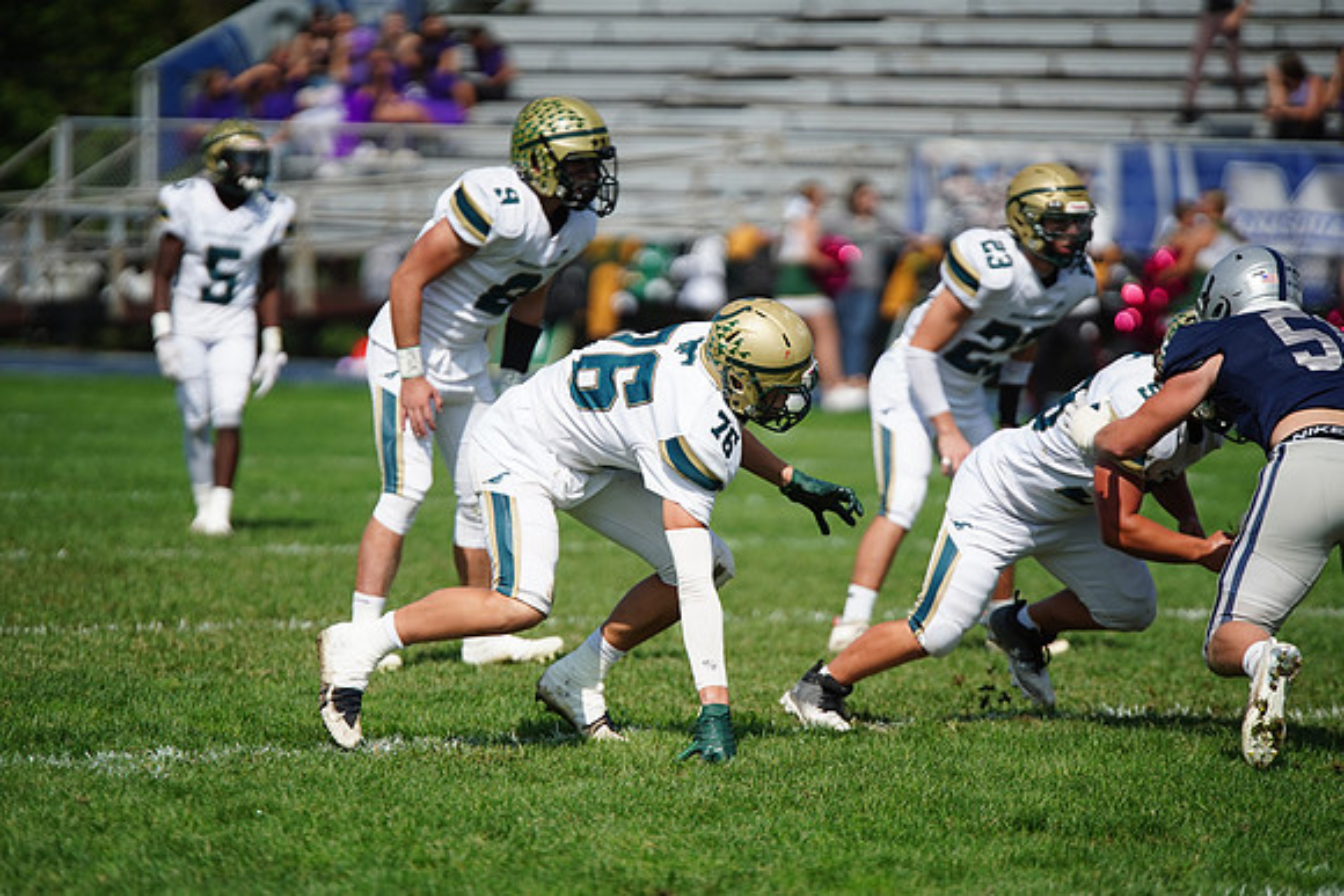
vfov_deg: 4.6
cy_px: 448
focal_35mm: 300
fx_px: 11202
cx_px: 672
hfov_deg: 6.9
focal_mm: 300
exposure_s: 1/8000
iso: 400
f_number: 2.8
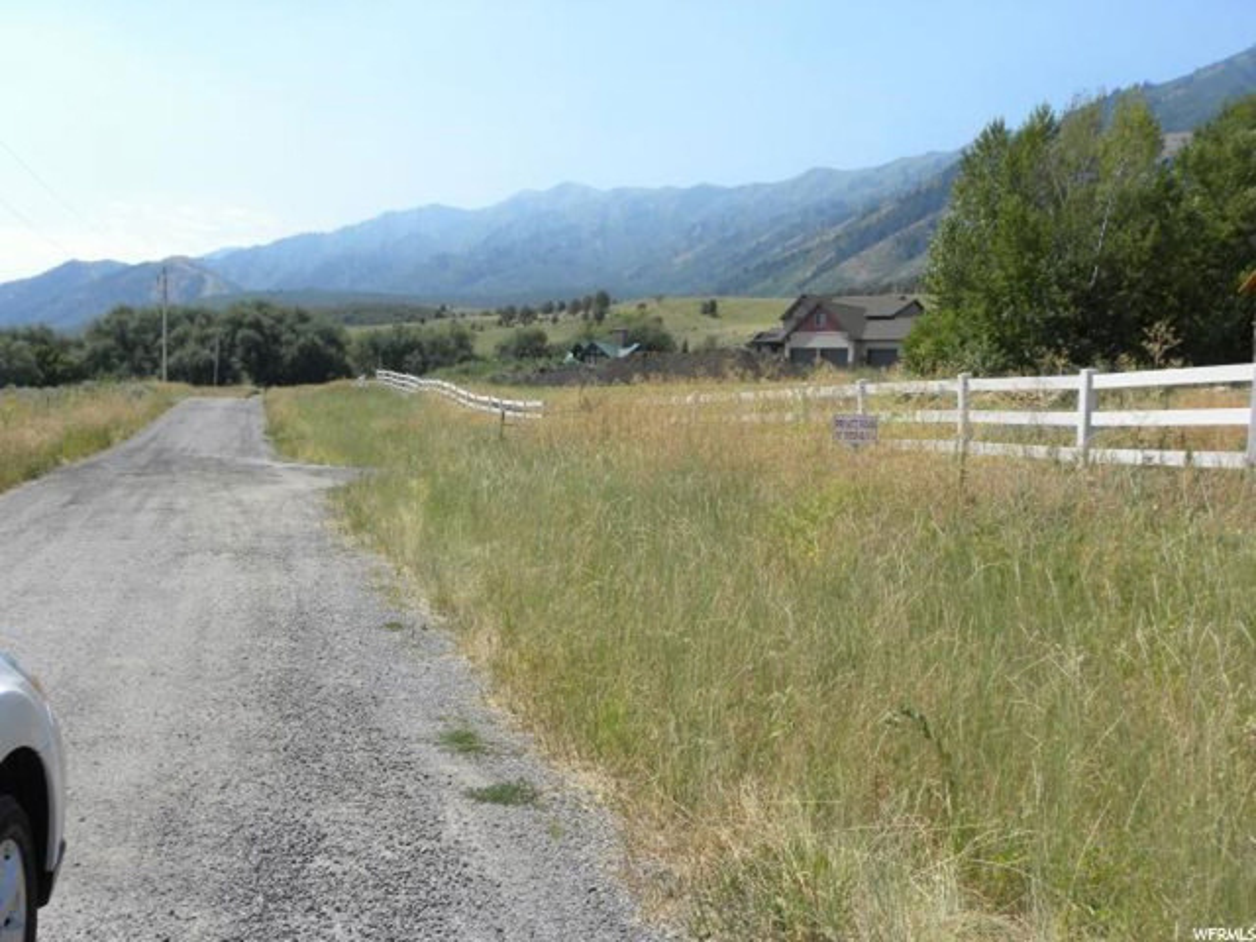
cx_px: 628
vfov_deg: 38.7
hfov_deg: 50.1
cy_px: 471
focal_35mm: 37
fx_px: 1343
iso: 64
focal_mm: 6.6
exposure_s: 1/292
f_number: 5.6
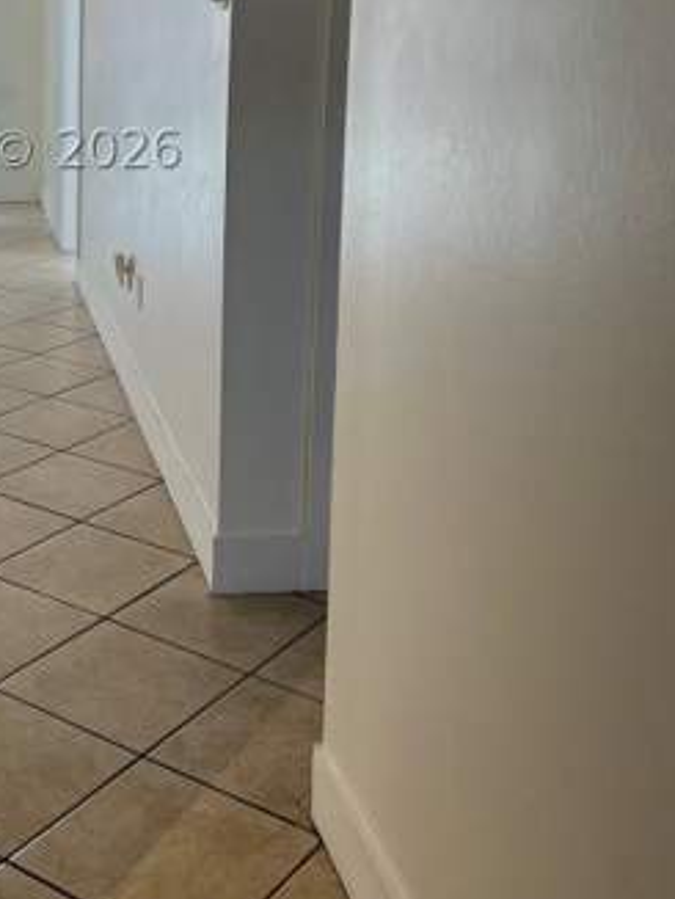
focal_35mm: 51
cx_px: 116
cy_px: 149
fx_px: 1324
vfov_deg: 35.9
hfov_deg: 27.9
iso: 50
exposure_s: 1/120
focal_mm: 5.7
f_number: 1.5
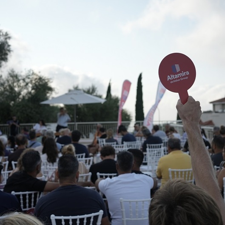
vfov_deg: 37.6
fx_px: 331
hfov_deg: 37.5
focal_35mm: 45
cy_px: 112
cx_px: 116
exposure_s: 1/1000
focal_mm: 35
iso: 250
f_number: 4.5
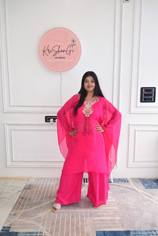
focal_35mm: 29
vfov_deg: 63.6
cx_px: 79
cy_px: 118
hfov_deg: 45.0
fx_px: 191
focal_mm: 29
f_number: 6.3
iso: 500
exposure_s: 1/200
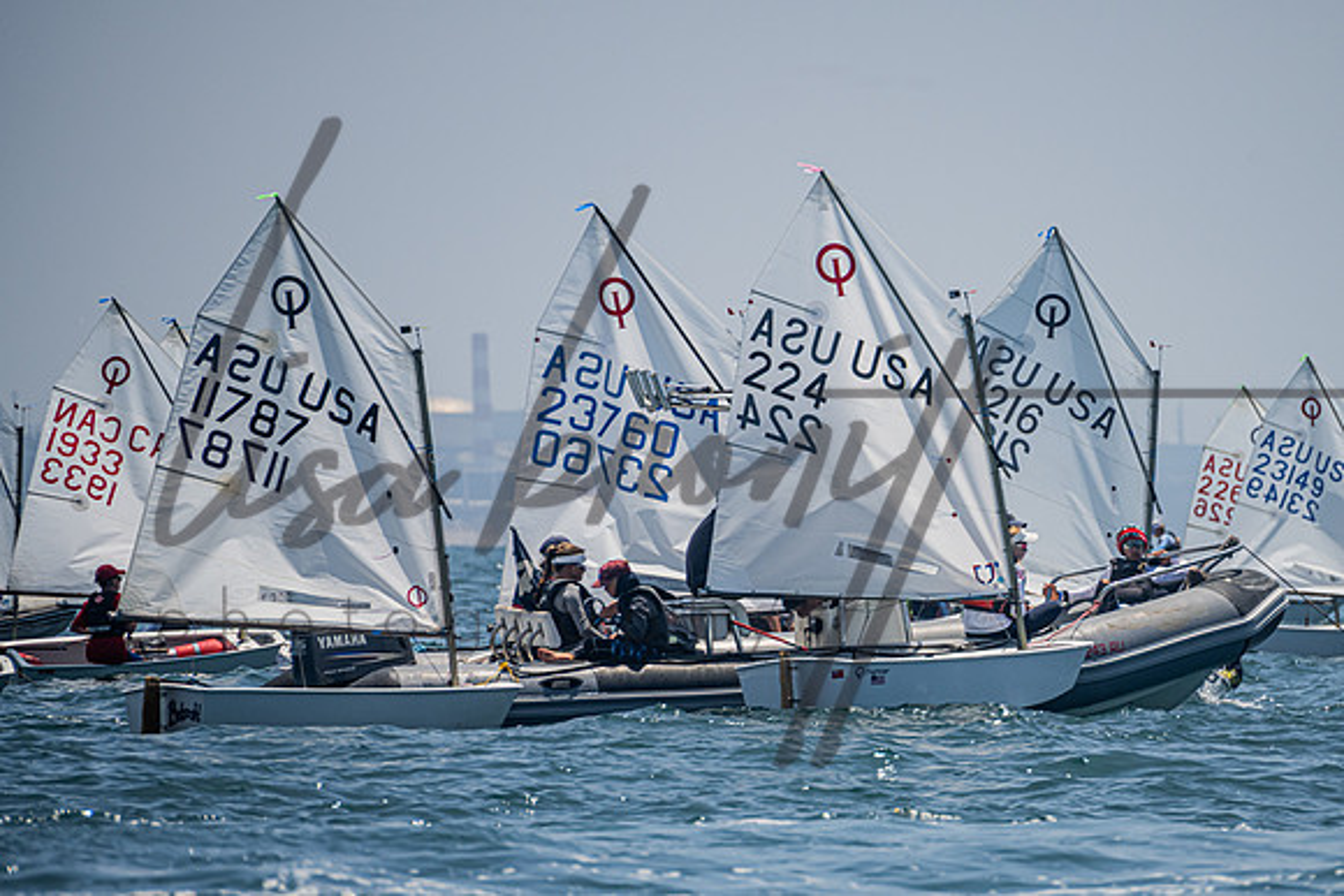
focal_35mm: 519
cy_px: 498
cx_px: 865
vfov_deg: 2.7
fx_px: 19372
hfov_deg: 4.0
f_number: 8
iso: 250
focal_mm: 400
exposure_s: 1/1600
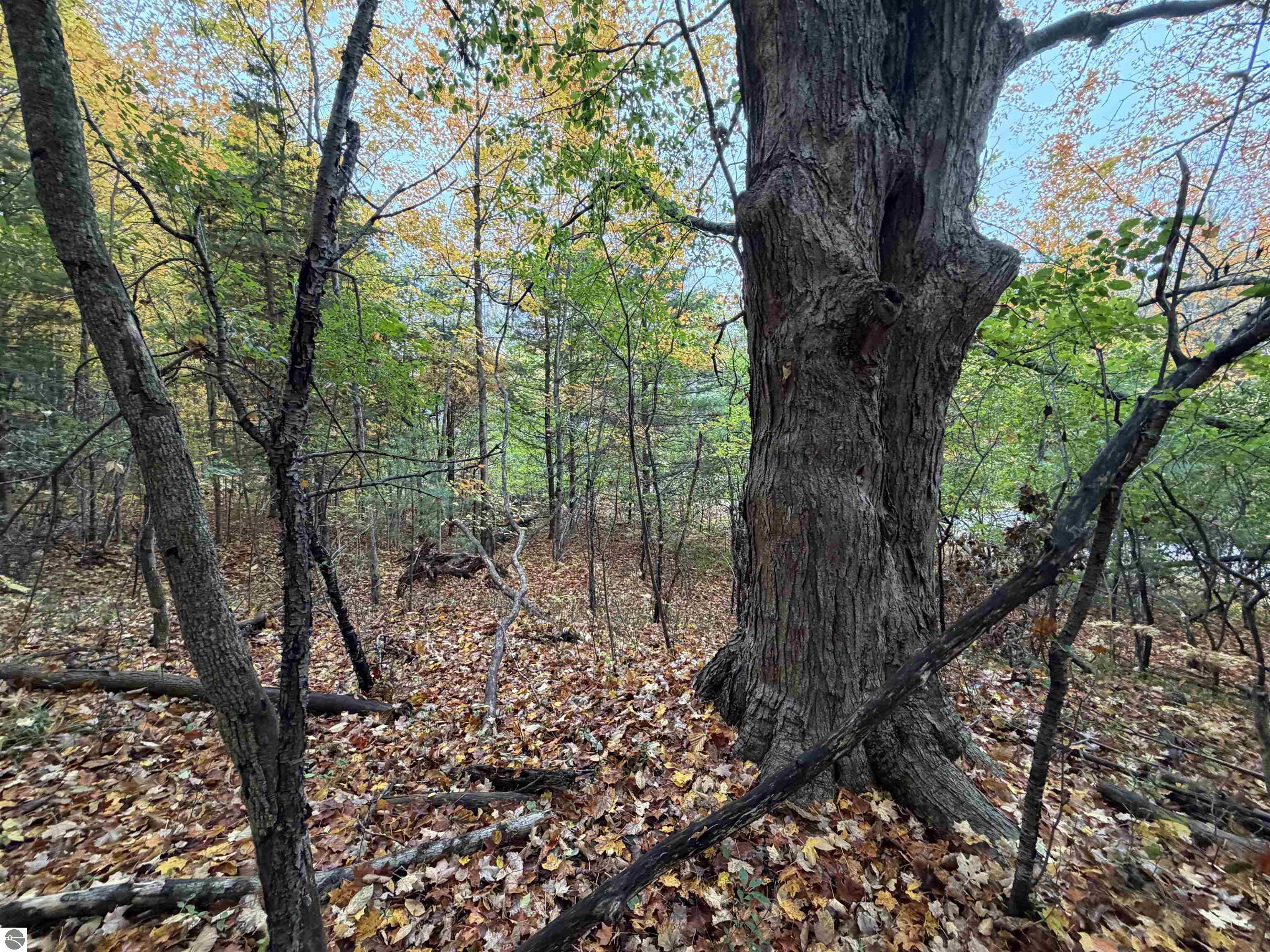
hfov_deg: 102.1
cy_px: 476
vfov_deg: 85.7
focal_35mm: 14
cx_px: 635
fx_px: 514
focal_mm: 2.22
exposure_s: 1/85
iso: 320
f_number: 2.2
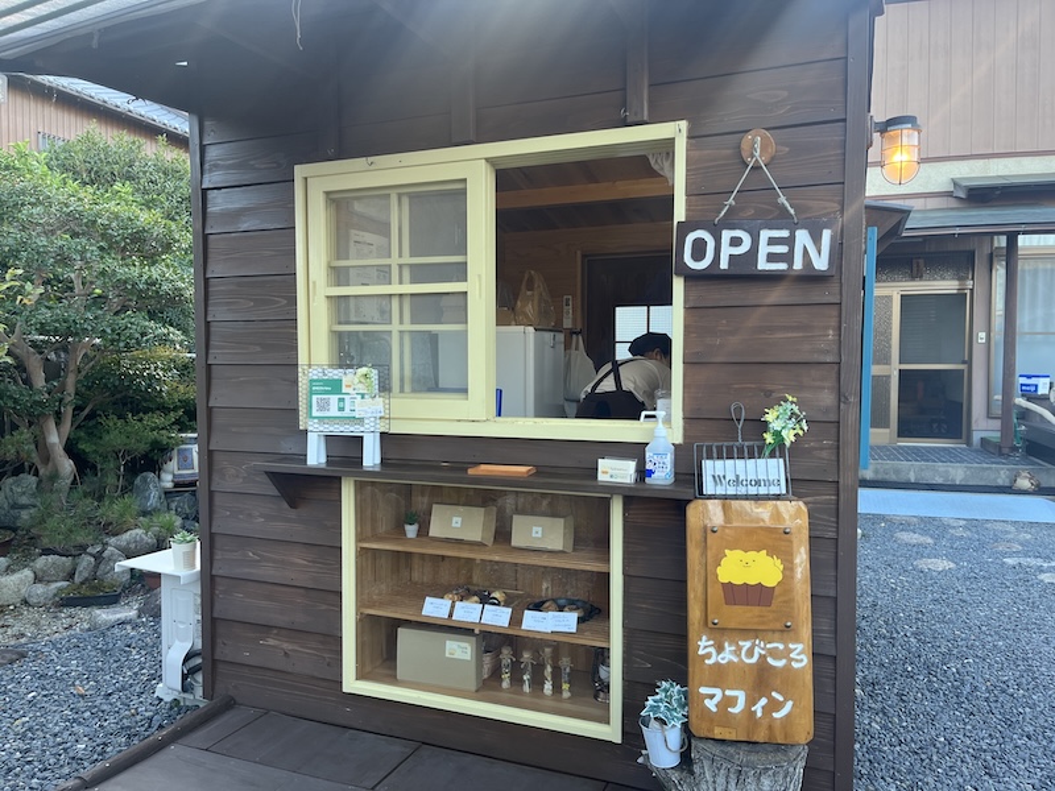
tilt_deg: -3.0
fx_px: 792
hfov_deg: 67.3
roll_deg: +1.5
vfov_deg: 53.1
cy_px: 396
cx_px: 528
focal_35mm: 26
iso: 64
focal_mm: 5.1
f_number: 1.6
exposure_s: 1/127
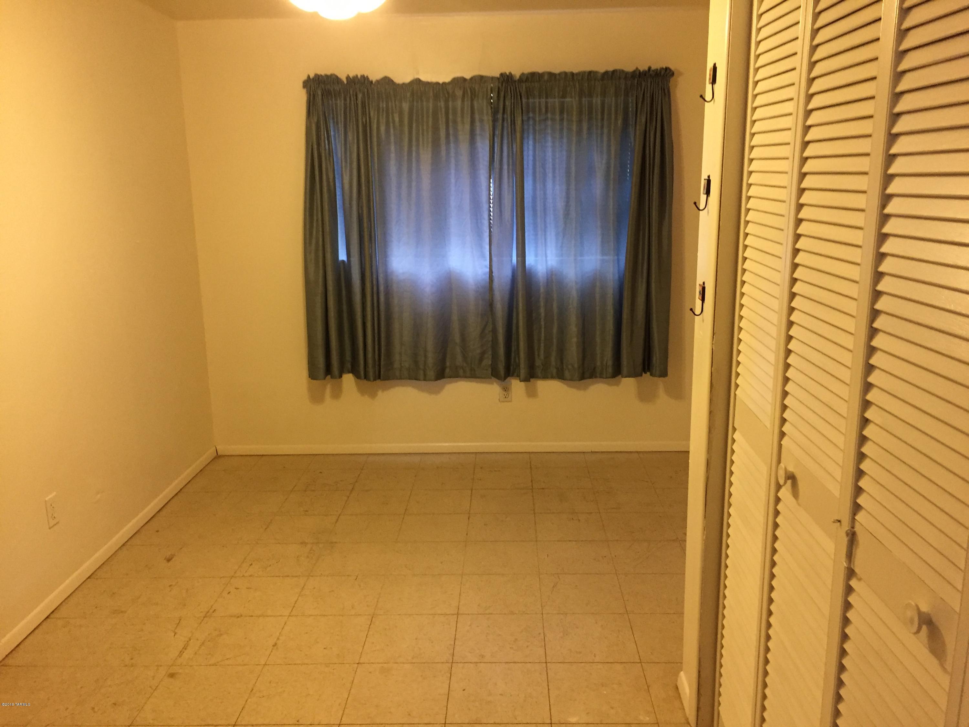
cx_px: 484
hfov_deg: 61.7
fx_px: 812
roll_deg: +0.0
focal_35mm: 29
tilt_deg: -12.0
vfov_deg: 48.2
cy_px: 364
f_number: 2.2
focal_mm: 4.15
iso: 200
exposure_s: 1/30
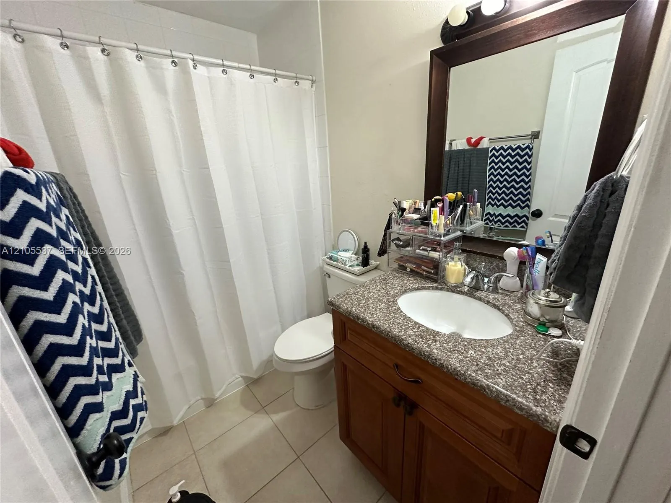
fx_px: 271
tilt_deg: -19.7
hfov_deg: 102.1
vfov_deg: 85.7
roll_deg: +2.8
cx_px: 336
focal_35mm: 14
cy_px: 252
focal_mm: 2.22
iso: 320
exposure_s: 1/120
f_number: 2.2
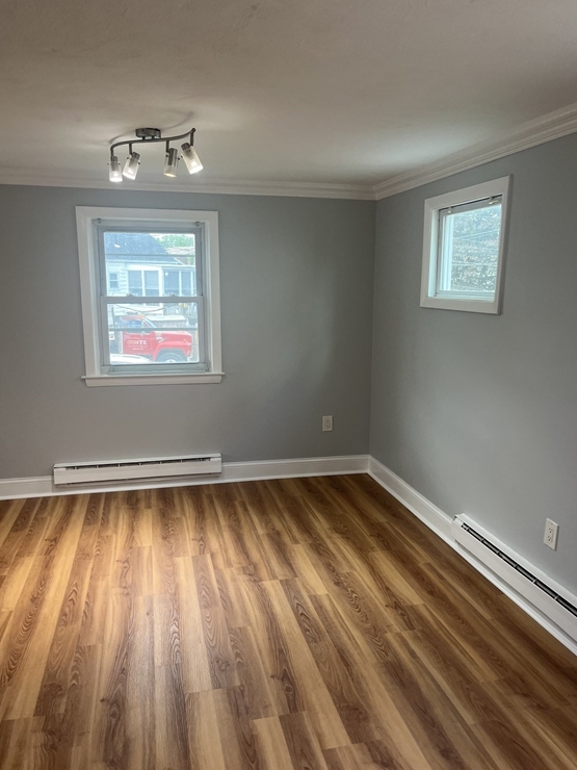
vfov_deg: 65.3
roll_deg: +0.5
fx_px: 600
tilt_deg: -9.0
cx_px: 291
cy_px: 395
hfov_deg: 51.4
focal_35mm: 27
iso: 100
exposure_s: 1/120
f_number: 1.6
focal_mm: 5.1
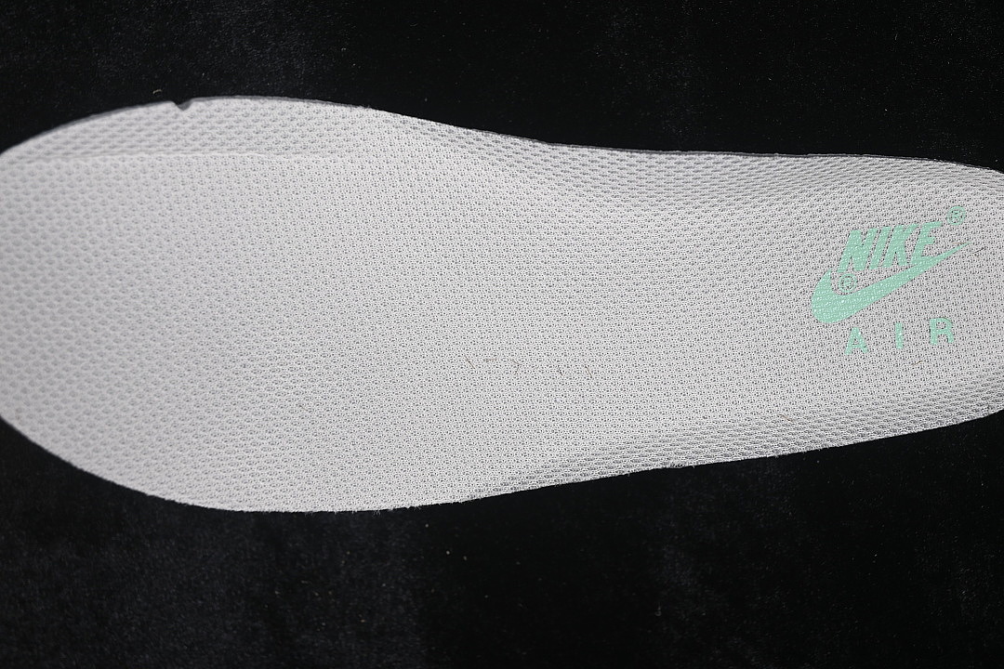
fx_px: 2092
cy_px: 334
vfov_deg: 18.2
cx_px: 502
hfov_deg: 27.0
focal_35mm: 75
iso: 160
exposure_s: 1/80
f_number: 7.1
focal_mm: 50
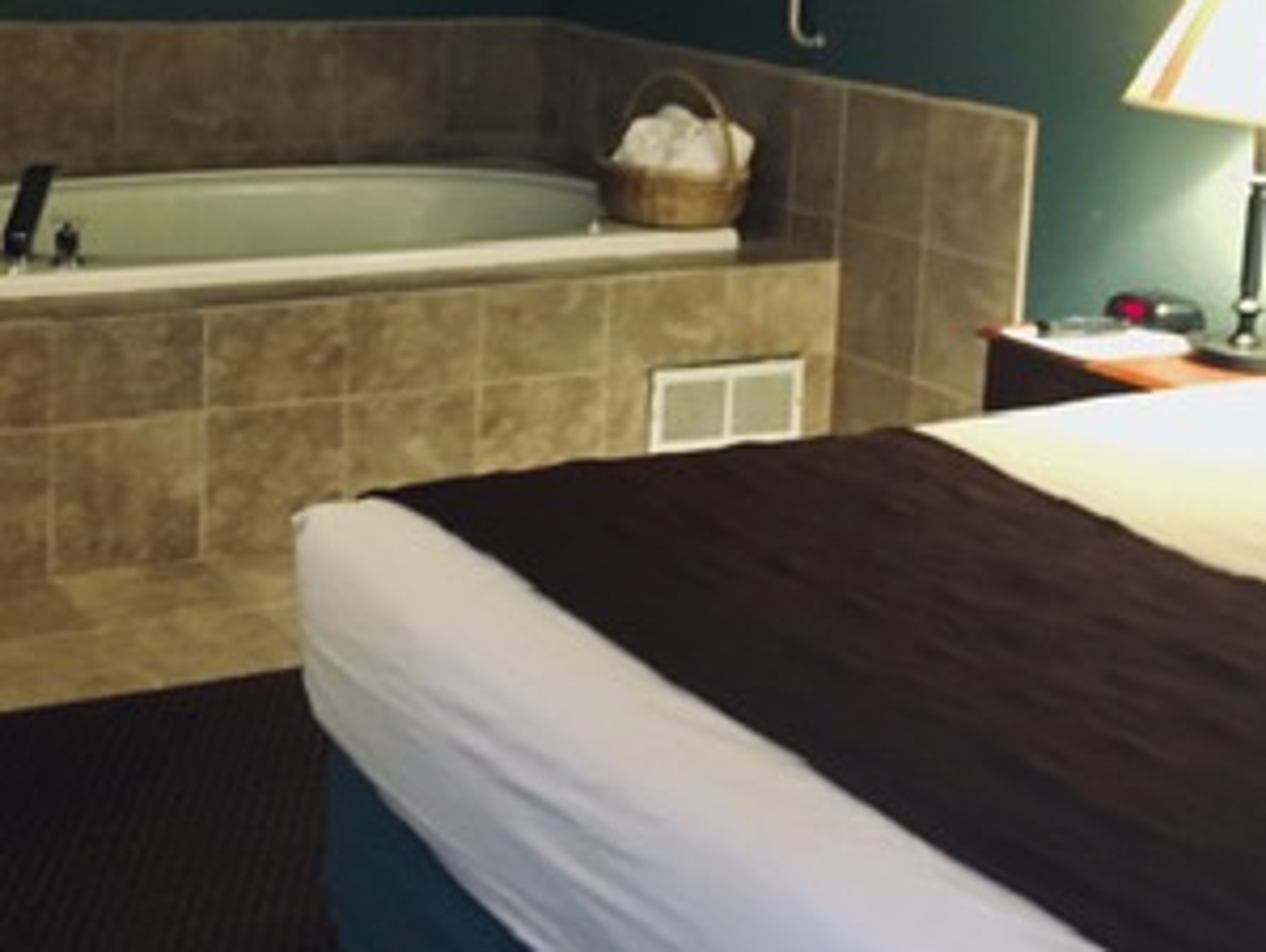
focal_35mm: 62
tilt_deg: -10.2
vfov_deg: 23.5
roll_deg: -0.9
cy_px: 245
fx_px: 2270
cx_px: 542
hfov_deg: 31.1
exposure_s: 1/15
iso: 400
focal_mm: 4.15
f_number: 2.2
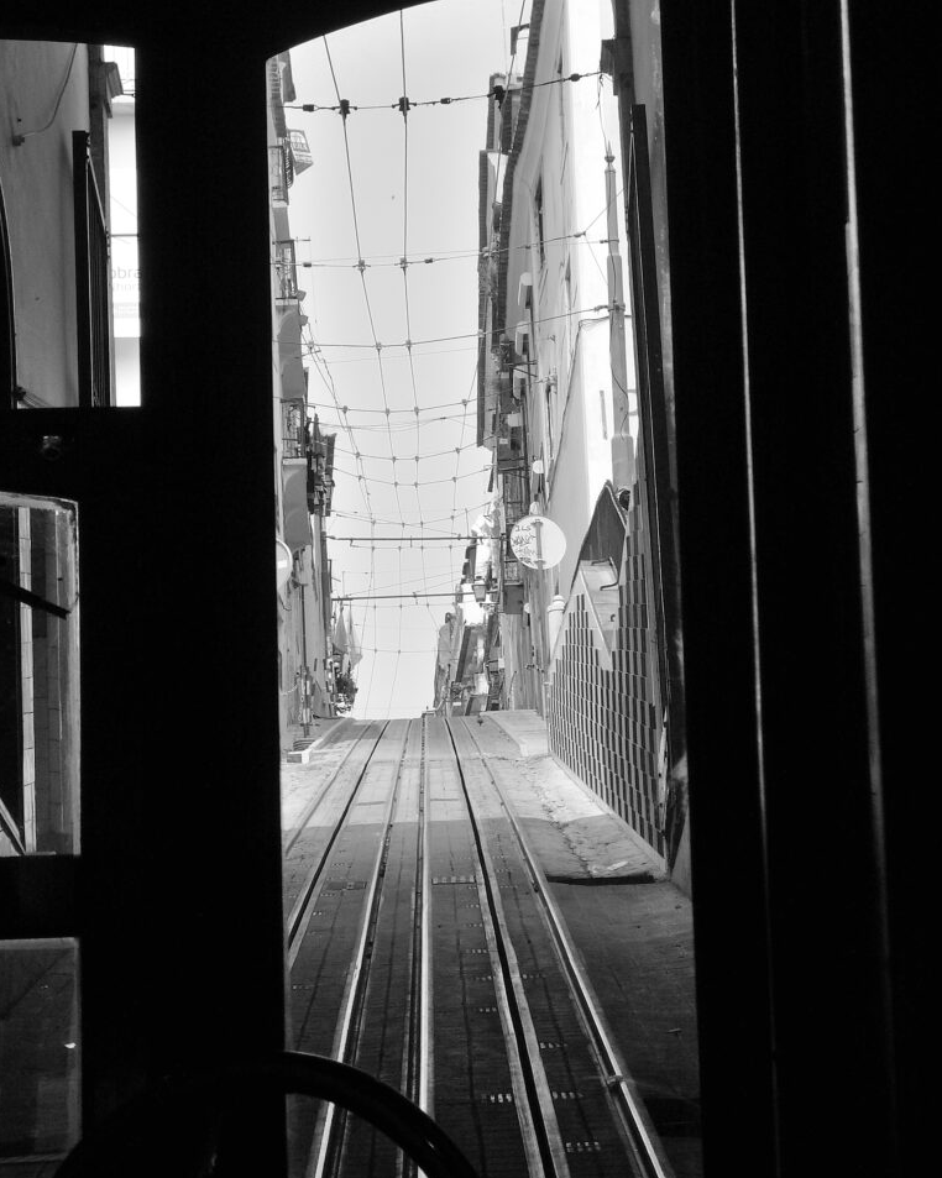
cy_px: 582
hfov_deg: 14.4
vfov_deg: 17.9
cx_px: 470
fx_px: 3730
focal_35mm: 107
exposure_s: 1/200
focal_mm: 16.8
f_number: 5.6
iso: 80
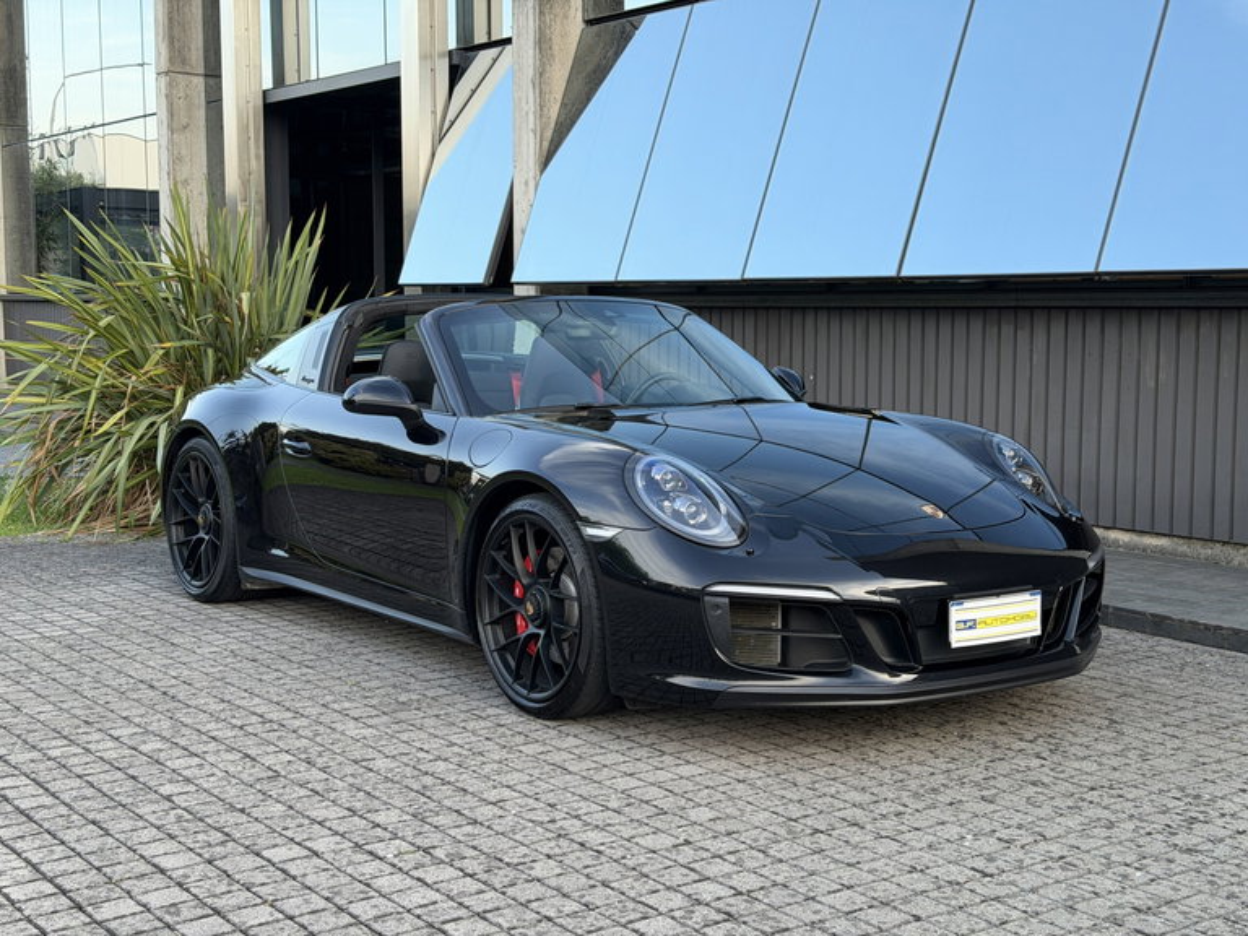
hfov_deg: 39.7
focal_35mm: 48
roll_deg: -0.3
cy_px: 468
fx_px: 1731
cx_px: 624
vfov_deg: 30.3
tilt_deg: -5.8
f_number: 1.78
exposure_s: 1/305
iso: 64
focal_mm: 6.76
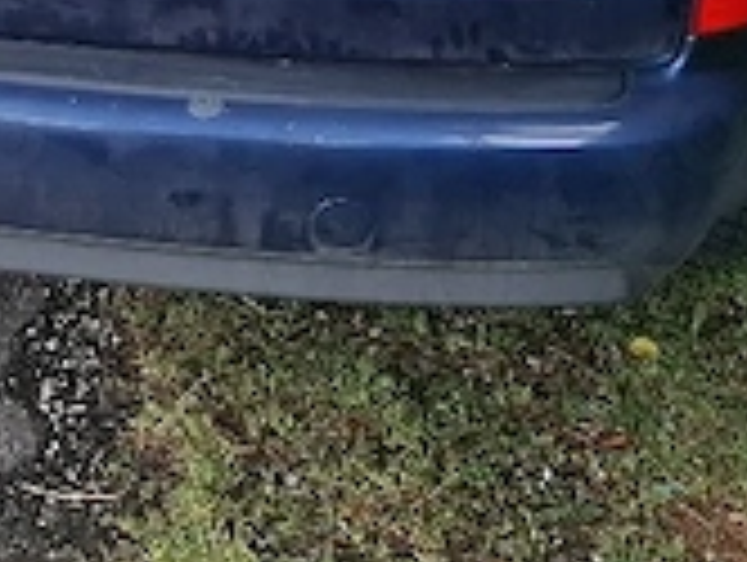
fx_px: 1794
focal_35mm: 83
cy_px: -373
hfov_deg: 22.3
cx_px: -63
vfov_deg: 15.8
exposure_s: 1/1000
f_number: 1.8
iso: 50
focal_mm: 5.54
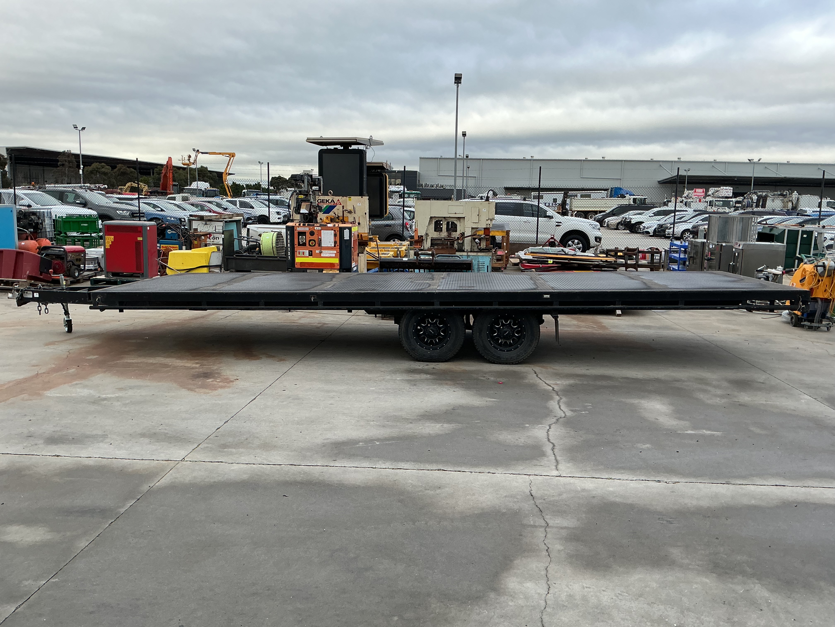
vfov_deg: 48.2
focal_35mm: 29
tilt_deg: -8.7
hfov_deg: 61.7
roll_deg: -1.9
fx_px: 700
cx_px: 418
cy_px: 314
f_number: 1.8
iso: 25
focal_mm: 3
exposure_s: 1/469
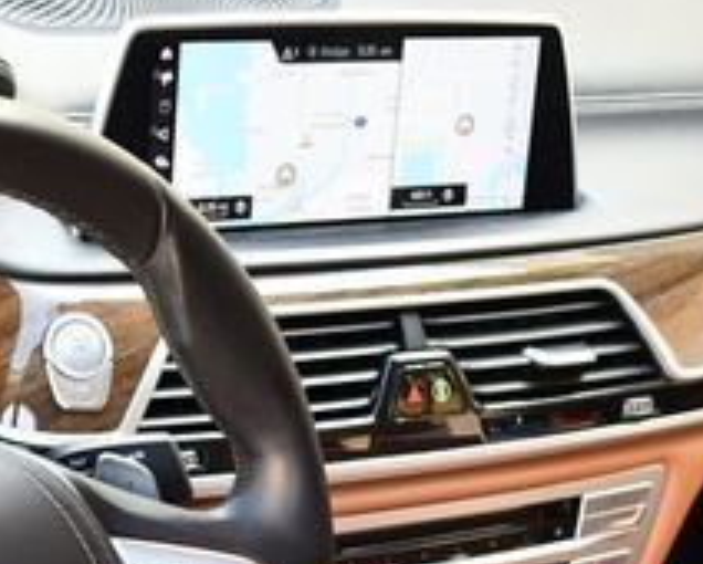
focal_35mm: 102
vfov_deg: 14.7
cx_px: -109
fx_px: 2124
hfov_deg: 18.0
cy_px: 634
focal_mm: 18
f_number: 3.5
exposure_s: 1/200
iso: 800
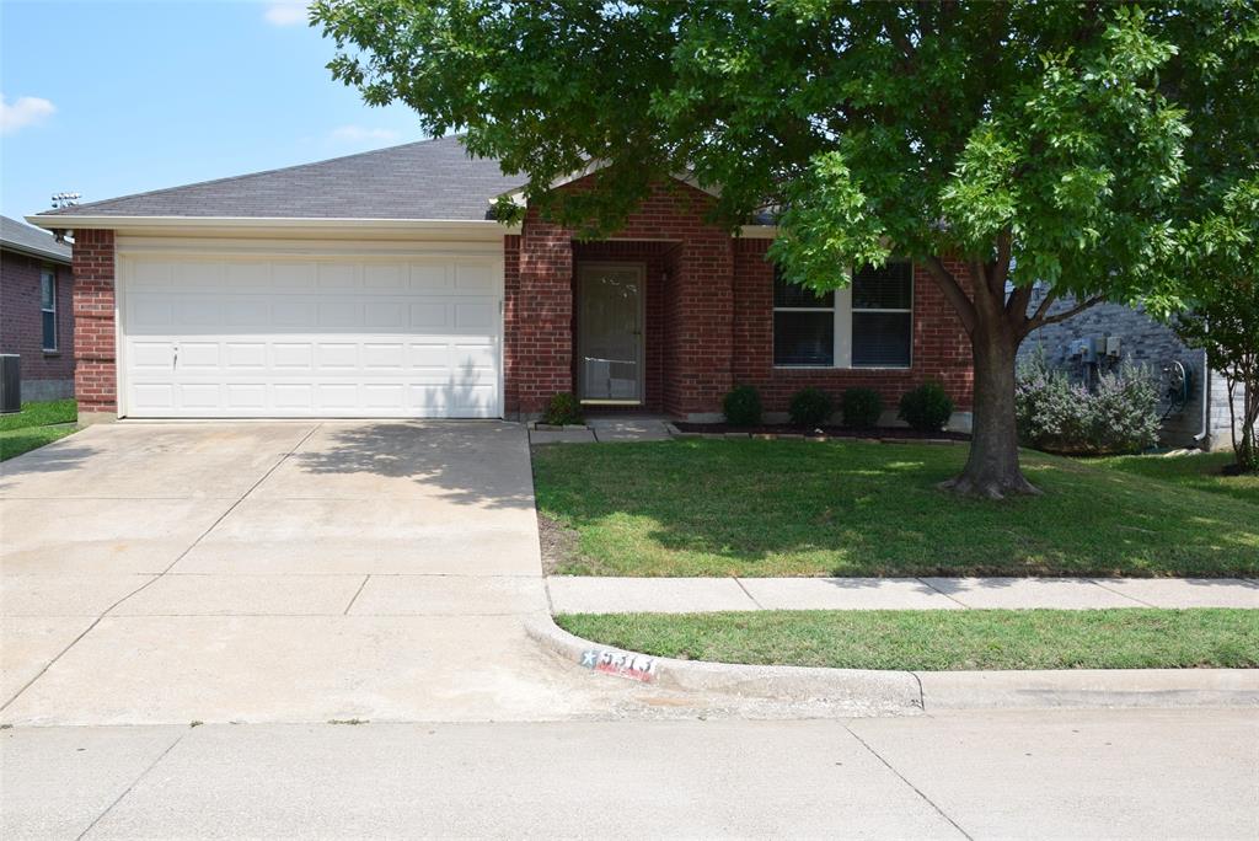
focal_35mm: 34
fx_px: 1207
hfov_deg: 55.1
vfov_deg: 38.4
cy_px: 420
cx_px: 630
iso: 400
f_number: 10
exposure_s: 1/320
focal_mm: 23
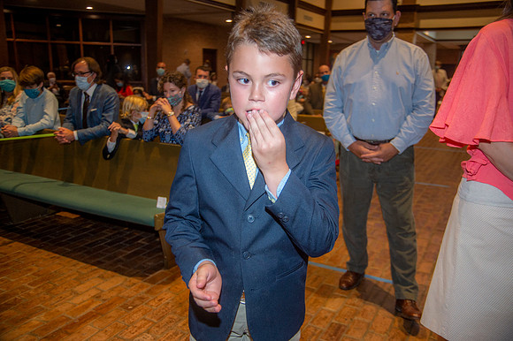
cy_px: 170
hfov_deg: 58.7
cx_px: 256
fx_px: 456
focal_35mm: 32
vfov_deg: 41.1
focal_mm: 32
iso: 1600
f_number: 4.5
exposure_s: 1/125
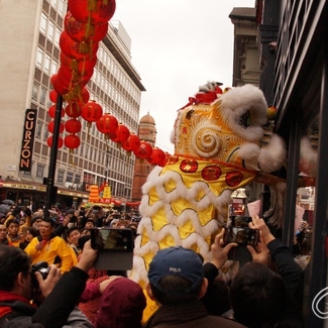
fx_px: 547
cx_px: 184
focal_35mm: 51
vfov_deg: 33.4
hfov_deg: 33.4
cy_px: 164
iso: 1600
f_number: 5.6
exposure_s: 1/1000
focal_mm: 26
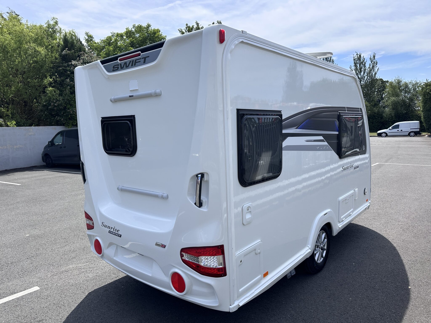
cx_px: 216
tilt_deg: -4.6
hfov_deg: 71.6
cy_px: 162
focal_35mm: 24
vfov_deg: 56.8
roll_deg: +2.2
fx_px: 299
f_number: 1.78
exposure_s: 1/4184
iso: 80
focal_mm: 6.86
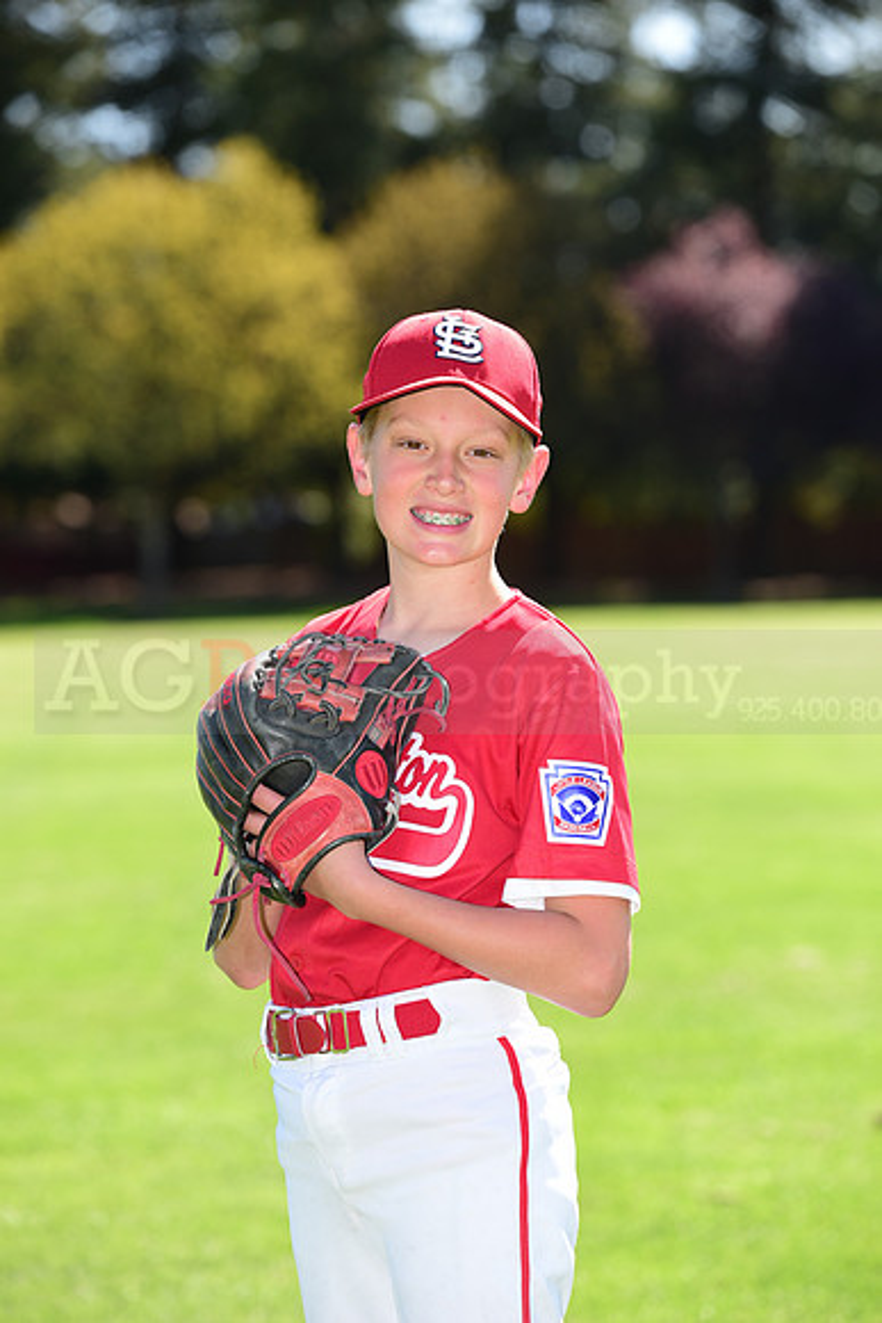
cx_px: 441
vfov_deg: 12.8
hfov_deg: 8.6
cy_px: 662
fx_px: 5876
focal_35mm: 160
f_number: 4.5
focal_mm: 160
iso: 125
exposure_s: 1/320
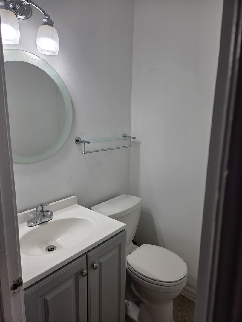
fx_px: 214
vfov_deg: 73.9
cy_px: 161
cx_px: 121
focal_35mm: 23
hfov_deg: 58.9
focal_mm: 5.4
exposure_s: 1/124
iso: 25
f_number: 1.8
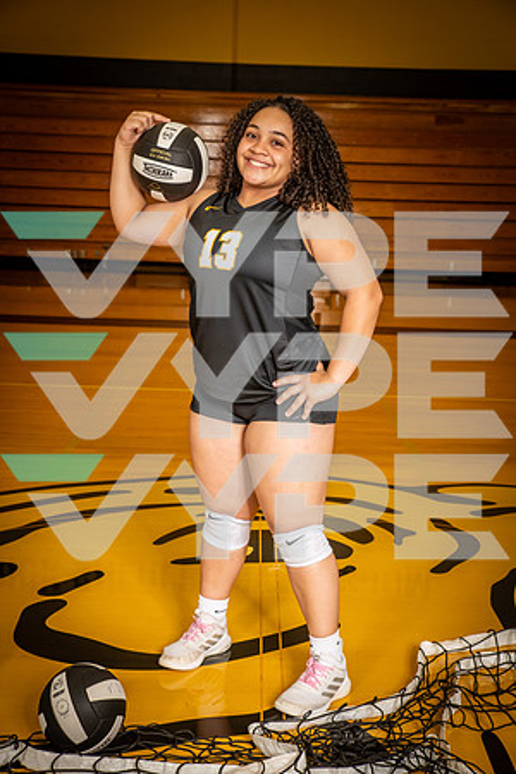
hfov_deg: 24.6
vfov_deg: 36.2
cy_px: 387
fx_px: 1182
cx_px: 258
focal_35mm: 55
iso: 800
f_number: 7.1
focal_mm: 55
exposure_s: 1/320
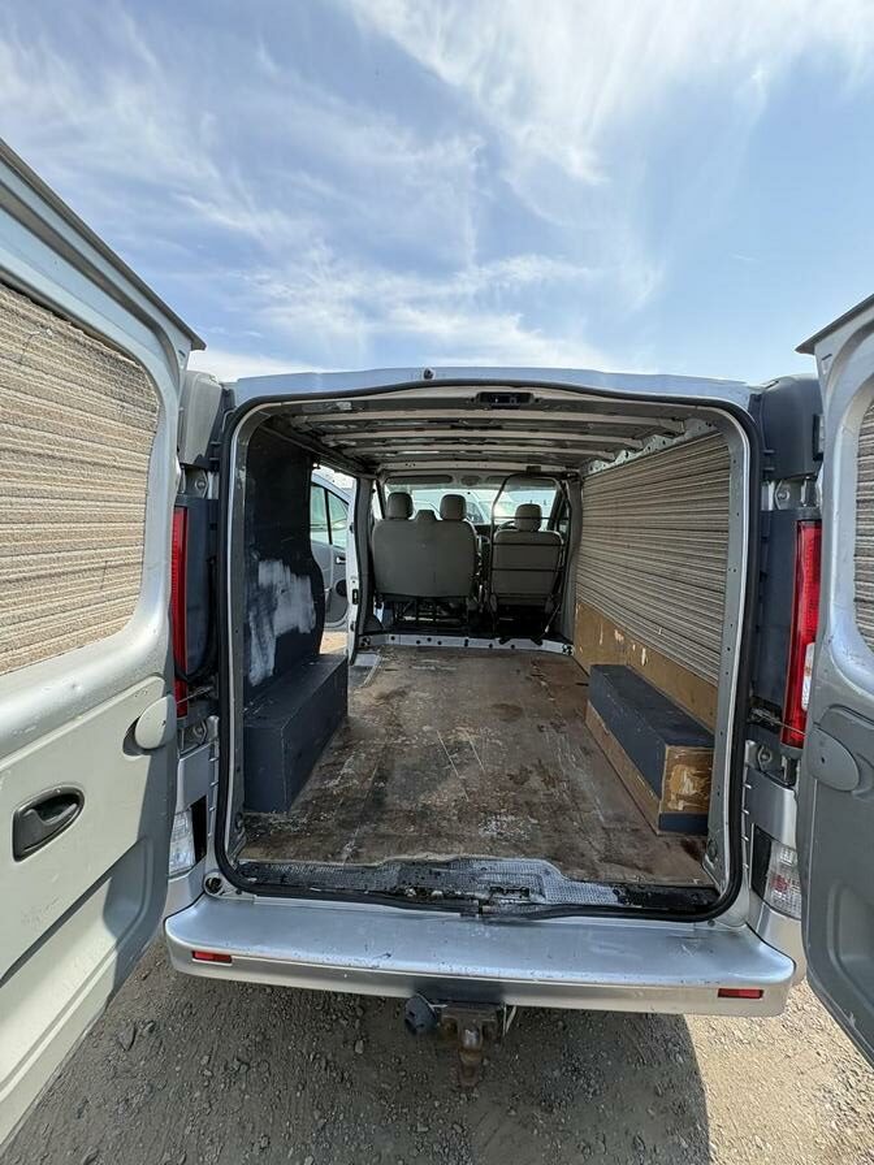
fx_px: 471
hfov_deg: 85.7
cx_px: 437
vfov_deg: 102.1
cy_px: 582
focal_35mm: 14
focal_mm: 2.22
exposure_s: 1/347
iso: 64
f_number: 2.2
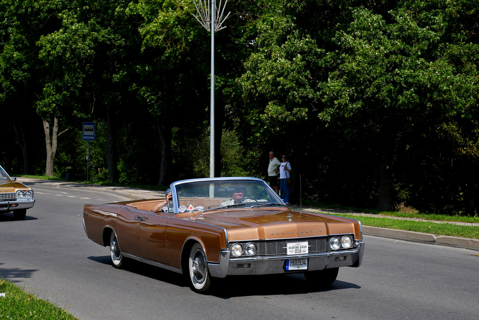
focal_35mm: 67
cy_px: 160
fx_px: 892
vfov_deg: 20.3
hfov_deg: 30.1
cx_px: 240
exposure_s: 1/1600
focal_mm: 45
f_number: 6.3
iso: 200
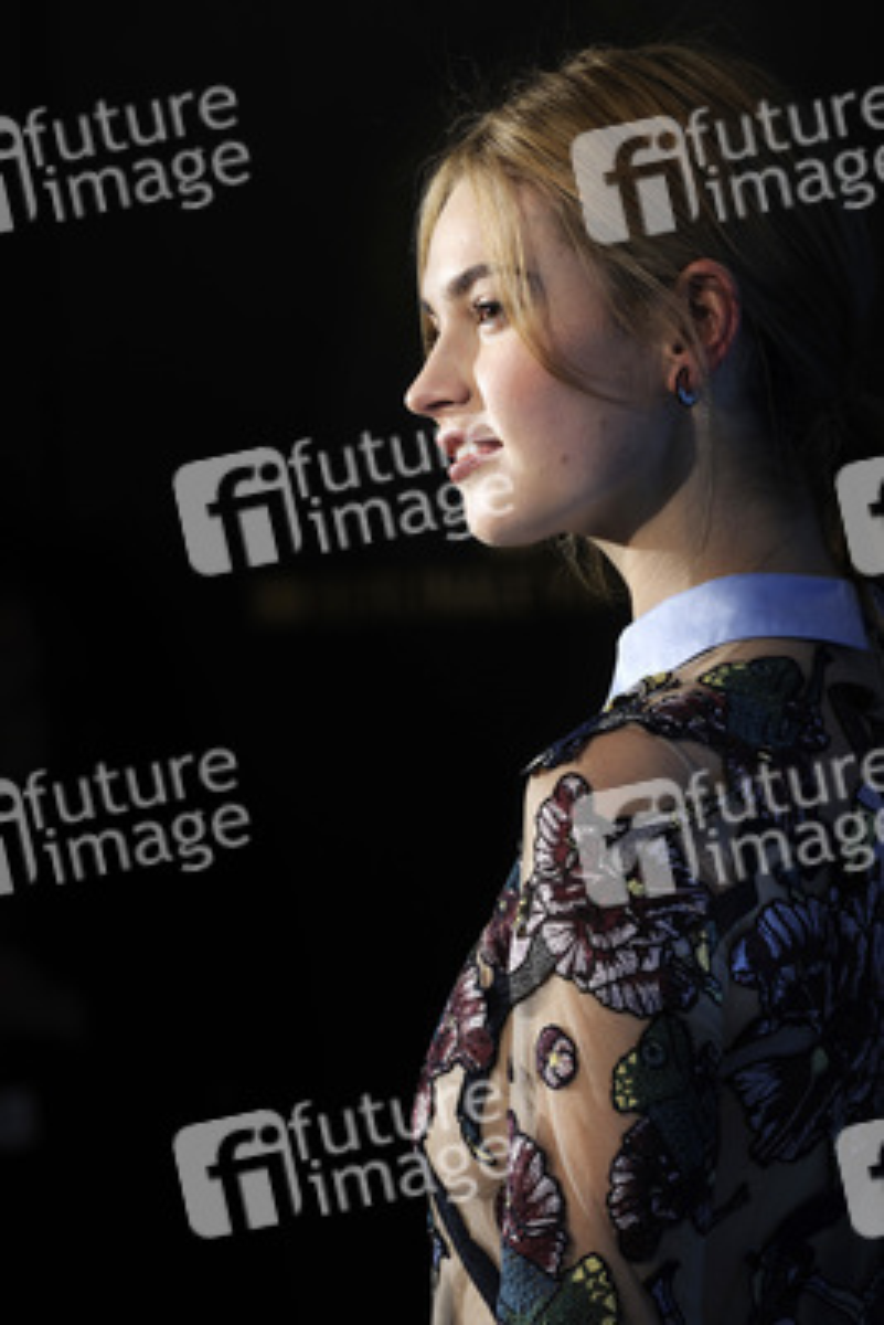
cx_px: 442
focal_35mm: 200
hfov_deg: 6.9
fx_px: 7360
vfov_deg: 10.3
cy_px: 662
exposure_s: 1/200
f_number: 7.1
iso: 200
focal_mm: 200
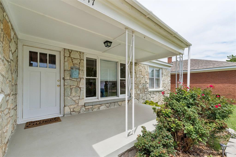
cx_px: 118
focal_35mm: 15
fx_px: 98
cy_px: 78
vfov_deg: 77.3
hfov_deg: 100.4
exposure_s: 1/500
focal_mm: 10
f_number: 10
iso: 250
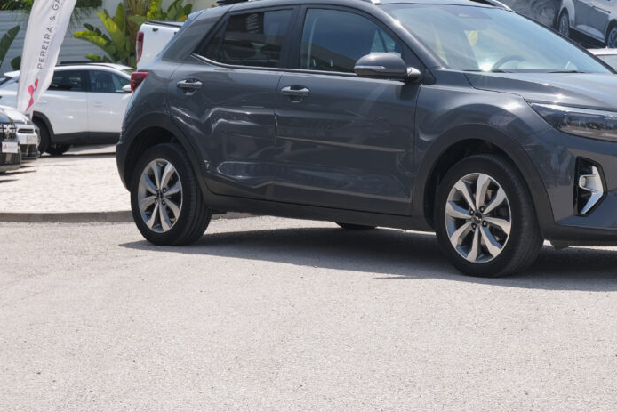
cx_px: 440
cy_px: 113
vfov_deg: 14.7
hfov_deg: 21.8
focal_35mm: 93
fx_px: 1594
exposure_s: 1/250
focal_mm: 42
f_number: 9
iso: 160
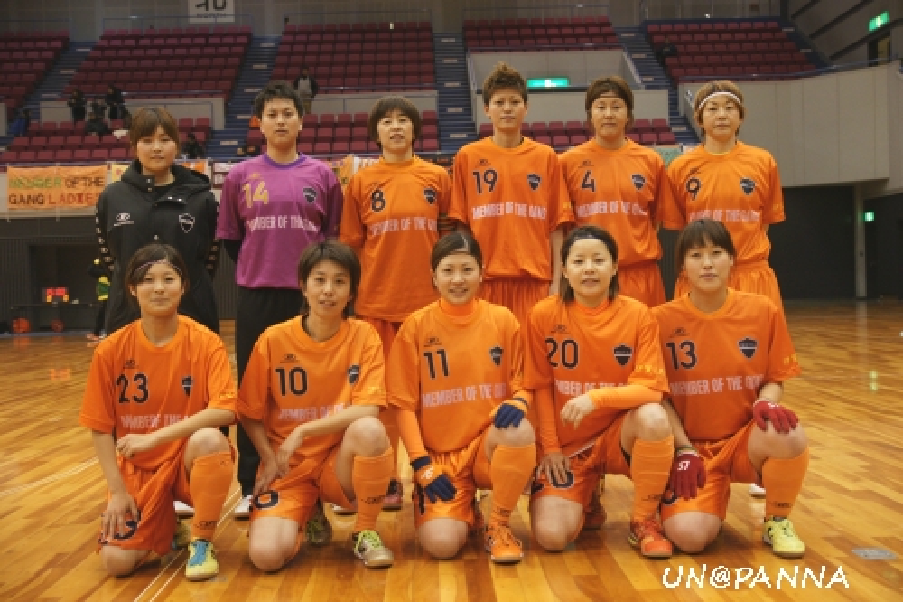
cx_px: 452
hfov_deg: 46.4
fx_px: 1053
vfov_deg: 31.9
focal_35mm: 42
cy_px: 301
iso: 800
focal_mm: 28
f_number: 2.8
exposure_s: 1/50
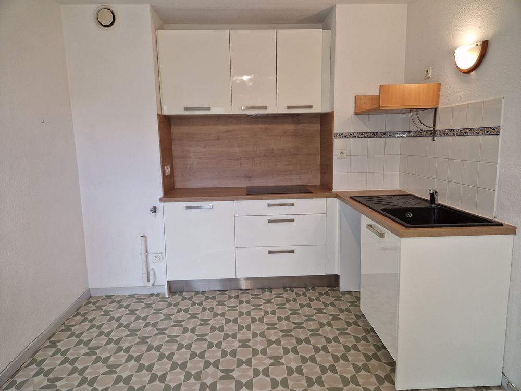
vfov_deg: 58.9
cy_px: 196
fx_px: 346
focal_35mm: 23
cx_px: 260
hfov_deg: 73.9
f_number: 1.8
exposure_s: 1/100
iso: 320
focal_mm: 5.4
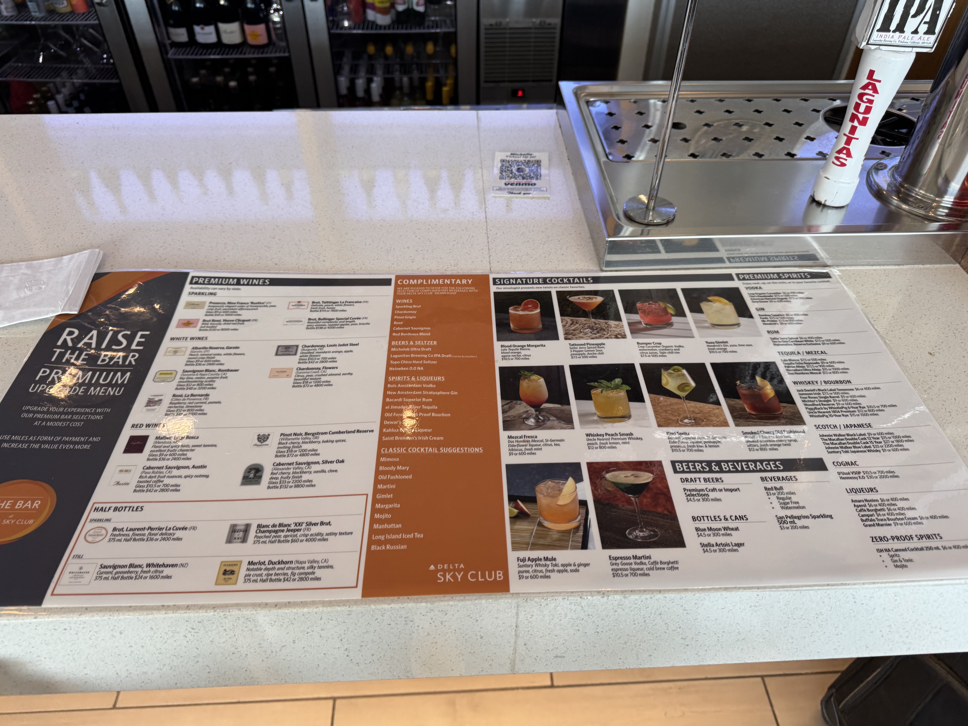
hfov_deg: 71.6
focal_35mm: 24
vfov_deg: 56.8
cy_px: 363
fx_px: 671
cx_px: 484
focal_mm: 6.76
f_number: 1.78
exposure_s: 1/120
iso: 125
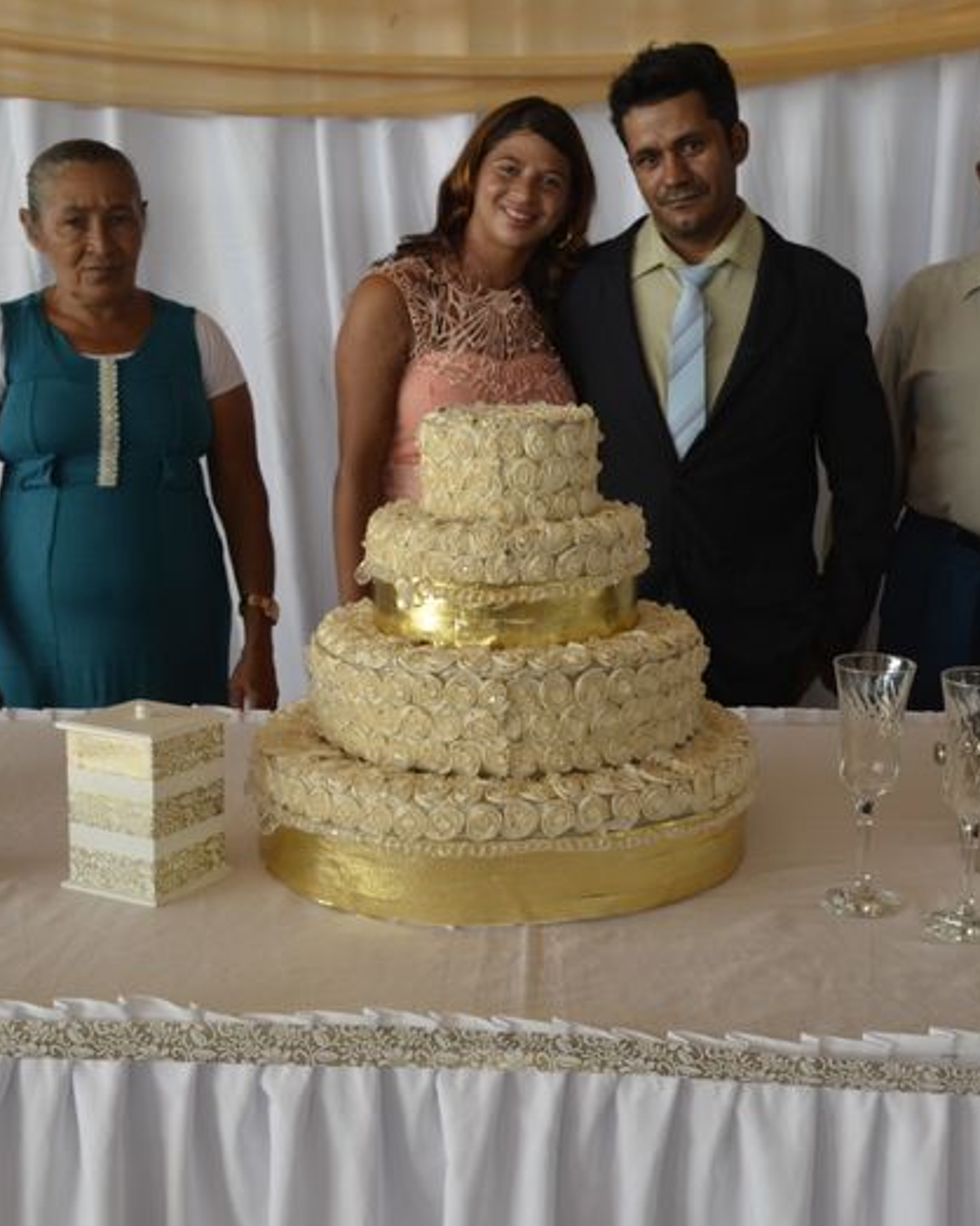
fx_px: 1560
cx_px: 581
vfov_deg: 42.9
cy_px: 608
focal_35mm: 43
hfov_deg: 34.8
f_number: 5.6
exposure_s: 1/125
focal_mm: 20
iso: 360
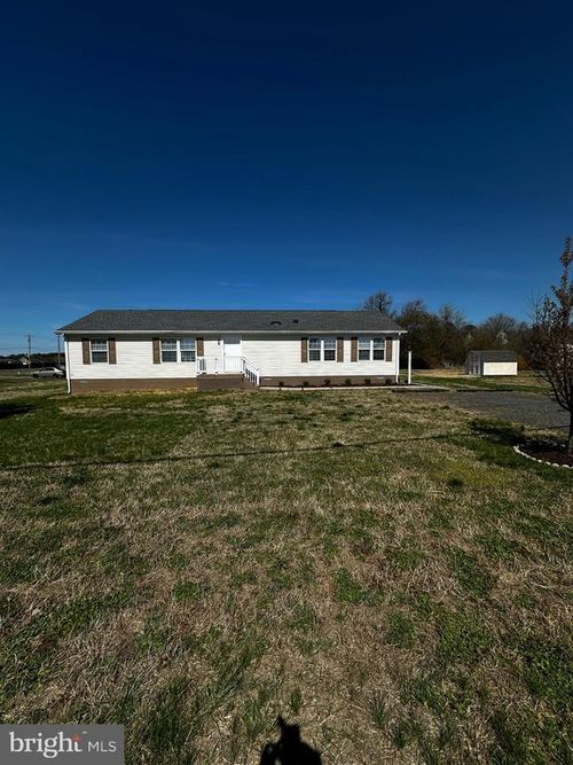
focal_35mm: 14
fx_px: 309
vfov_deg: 102.1
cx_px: 286
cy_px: 382
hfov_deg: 85.7
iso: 50
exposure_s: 1/4831
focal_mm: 2.22
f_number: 2.2
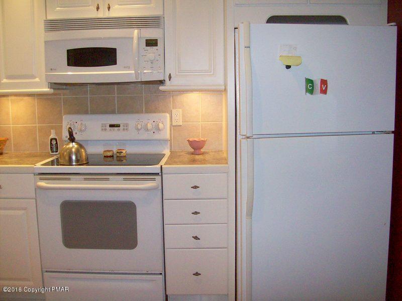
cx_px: 201
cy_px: 150
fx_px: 418
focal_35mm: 36
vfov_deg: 39.7
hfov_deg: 51.4
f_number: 2.7
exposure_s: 1/64
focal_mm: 6
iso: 200
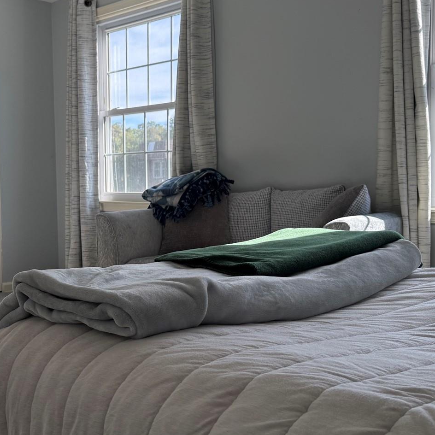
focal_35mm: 46
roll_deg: +0.9
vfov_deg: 36.8
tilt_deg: -4.3
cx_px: 99
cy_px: 219
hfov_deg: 35.8
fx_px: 654
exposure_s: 1/780
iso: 100
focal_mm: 6.76
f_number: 1.78
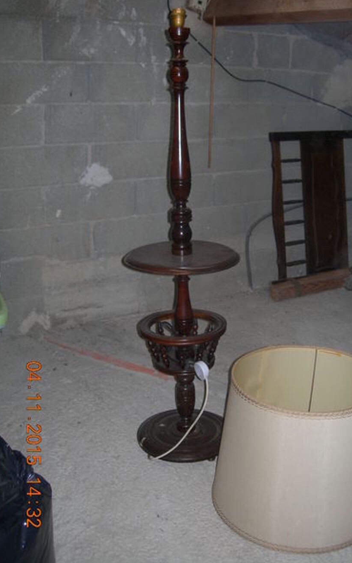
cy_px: 279
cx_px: 204
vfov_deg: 48.2
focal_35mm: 41
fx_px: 629
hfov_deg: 31.2
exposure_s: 1/60.1
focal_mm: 7.8
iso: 83
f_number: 2.8
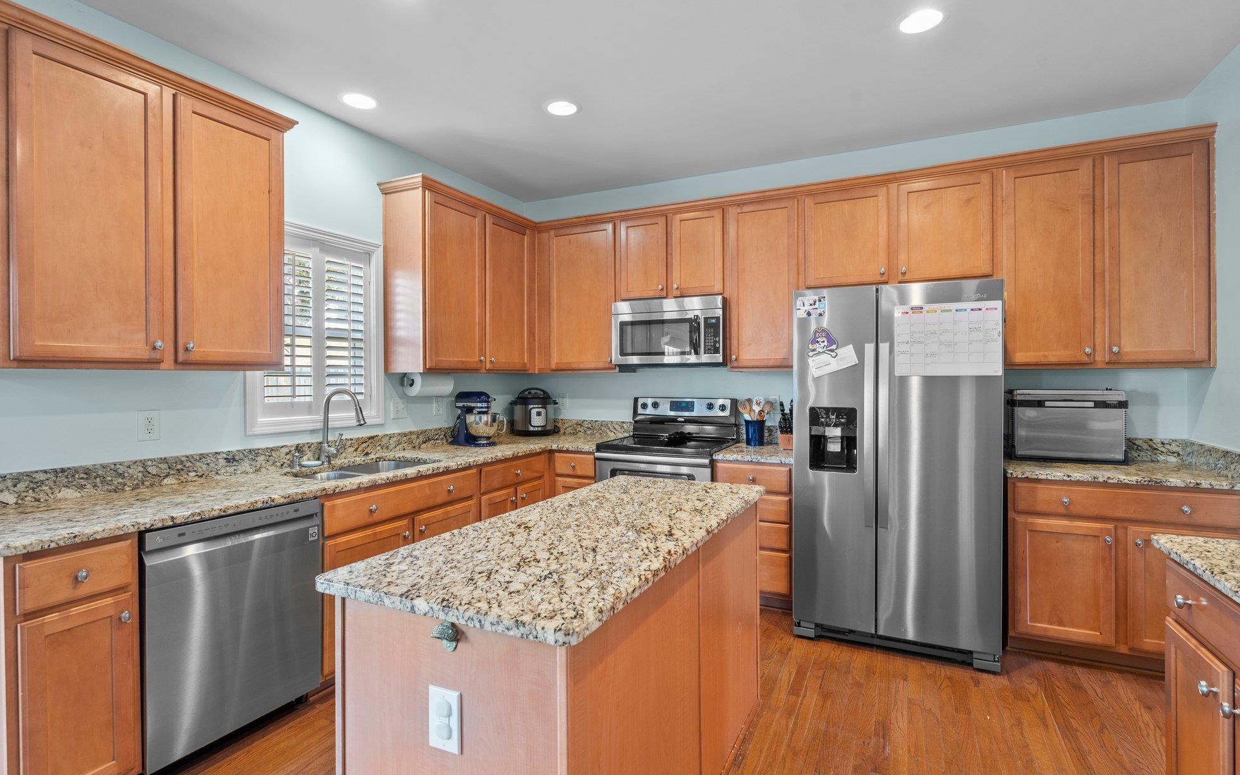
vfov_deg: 68.0
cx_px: 613
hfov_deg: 94.4
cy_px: 386
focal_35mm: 17
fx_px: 575
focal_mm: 16
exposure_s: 2
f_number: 8
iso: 400
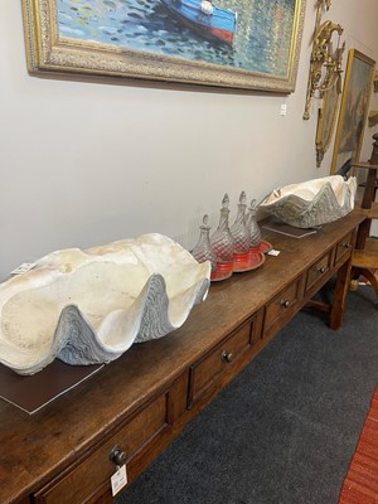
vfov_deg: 69.4
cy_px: 252
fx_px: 364
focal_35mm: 25
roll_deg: -1.1
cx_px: 189
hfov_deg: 54.9
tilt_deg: -18.2
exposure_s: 1/50
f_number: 1.6
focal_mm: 5.1
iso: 64
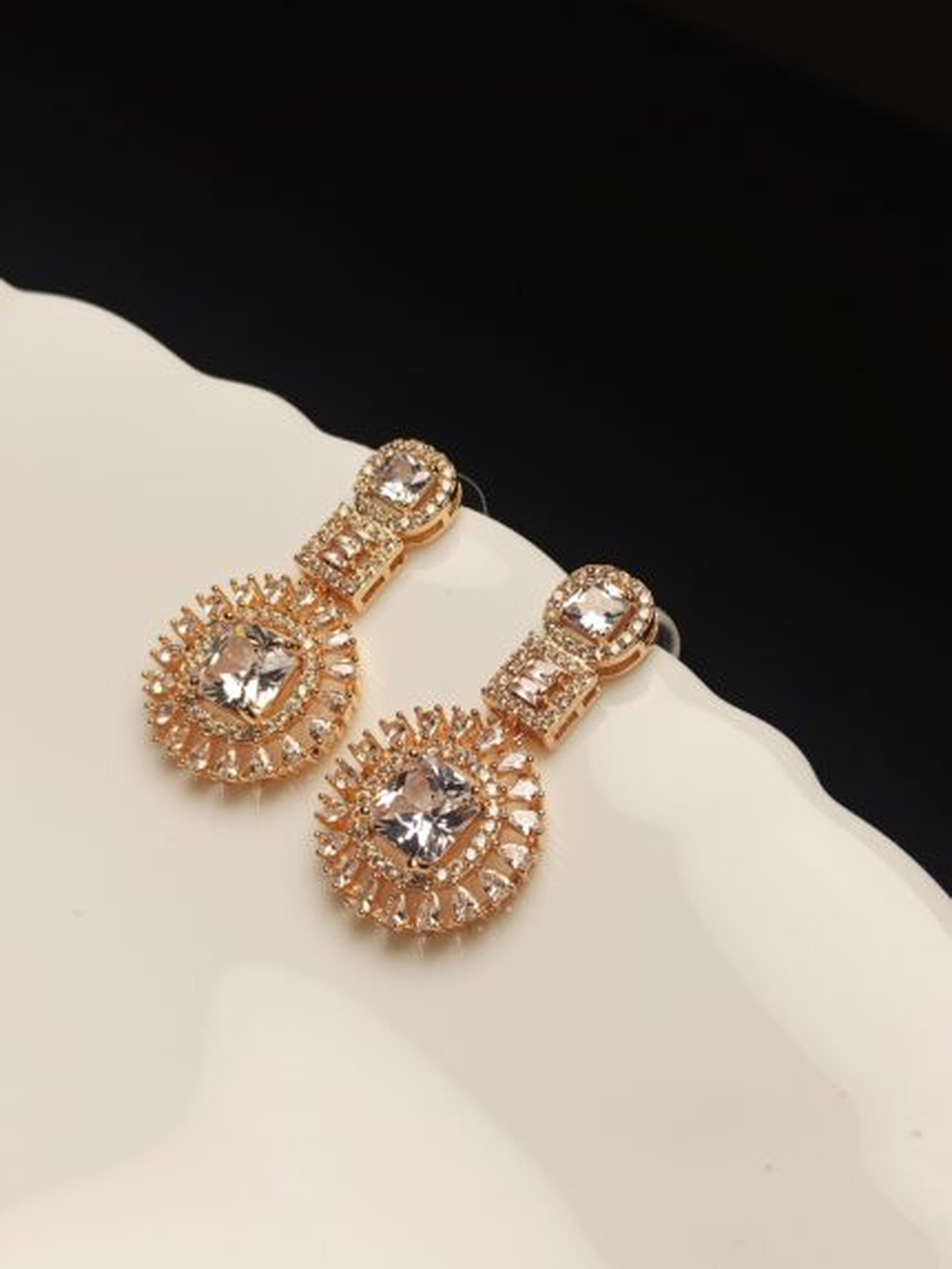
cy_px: 634
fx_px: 1466
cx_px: 476
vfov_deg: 46.8
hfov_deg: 36.0
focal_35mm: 40
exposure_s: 1/180
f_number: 1.8
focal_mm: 3.98
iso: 50
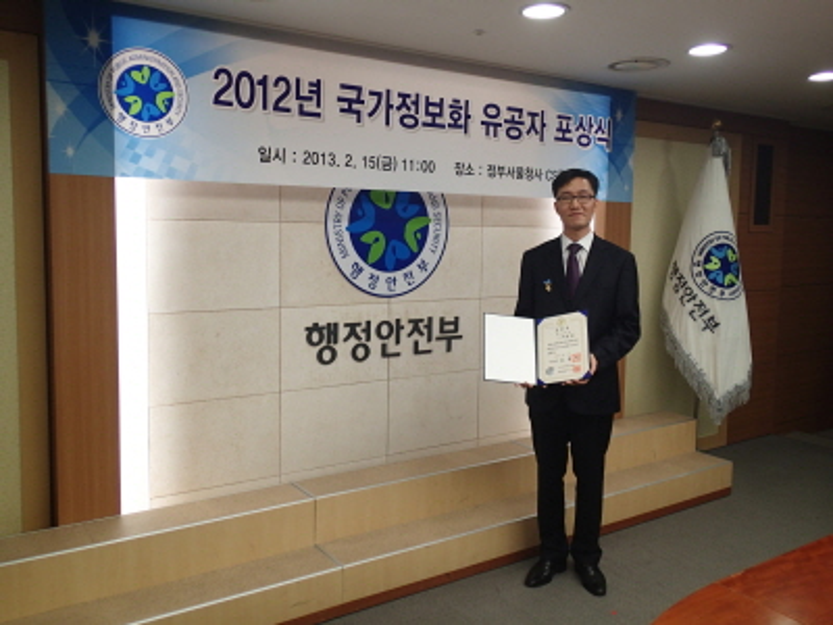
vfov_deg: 46.8
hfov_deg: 60.0
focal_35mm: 30
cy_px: 312
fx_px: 722
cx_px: 416
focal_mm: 5.5
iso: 125
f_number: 2.3
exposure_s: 1/60
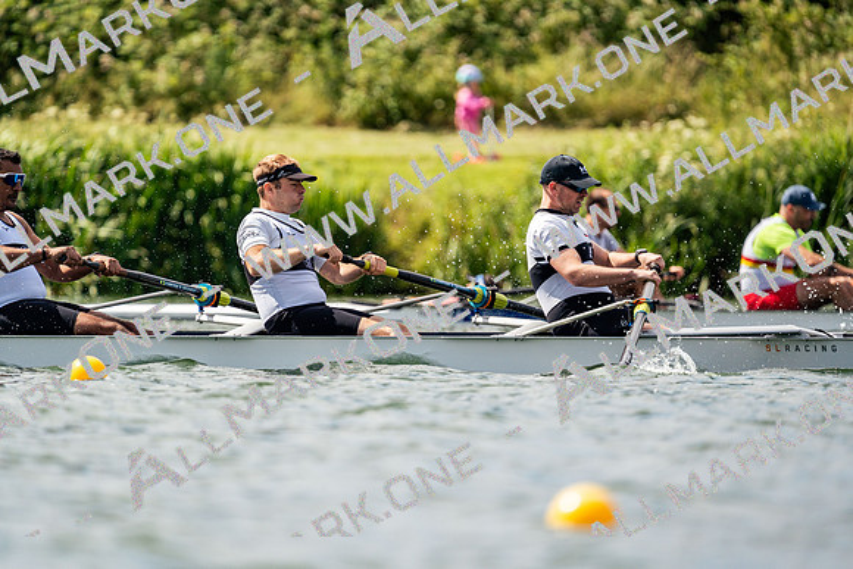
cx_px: 426
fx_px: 14219
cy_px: 284
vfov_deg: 2.3
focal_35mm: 600
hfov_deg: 3.4
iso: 320
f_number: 6.3
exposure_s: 1/2000
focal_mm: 600
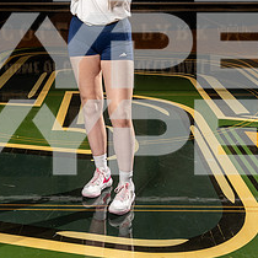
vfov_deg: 27.2
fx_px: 523
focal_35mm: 62
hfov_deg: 27.6
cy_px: 52
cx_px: 97
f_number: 11
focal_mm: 34
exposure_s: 1/250
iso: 640
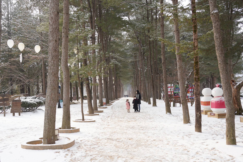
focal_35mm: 45
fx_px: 304
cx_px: 122
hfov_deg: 43.6
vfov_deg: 29.9
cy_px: 81
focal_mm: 45
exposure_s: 1/100
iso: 160
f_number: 5.6
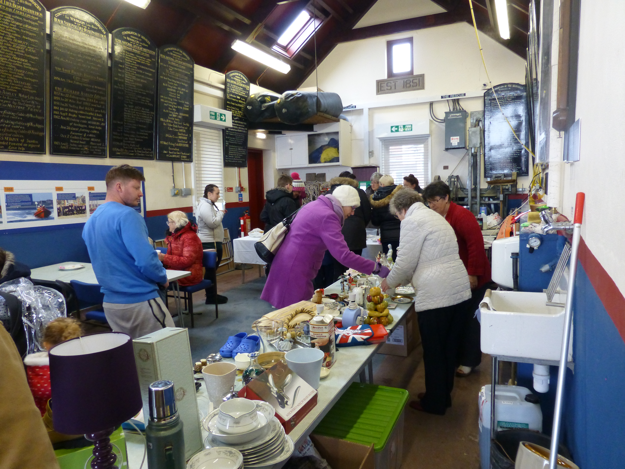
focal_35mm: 24
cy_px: 234
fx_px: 433
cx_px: 312
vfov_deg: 56.8
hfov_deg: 71.6
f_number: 3.3
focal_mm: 4.3
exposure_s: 1/50
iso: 400
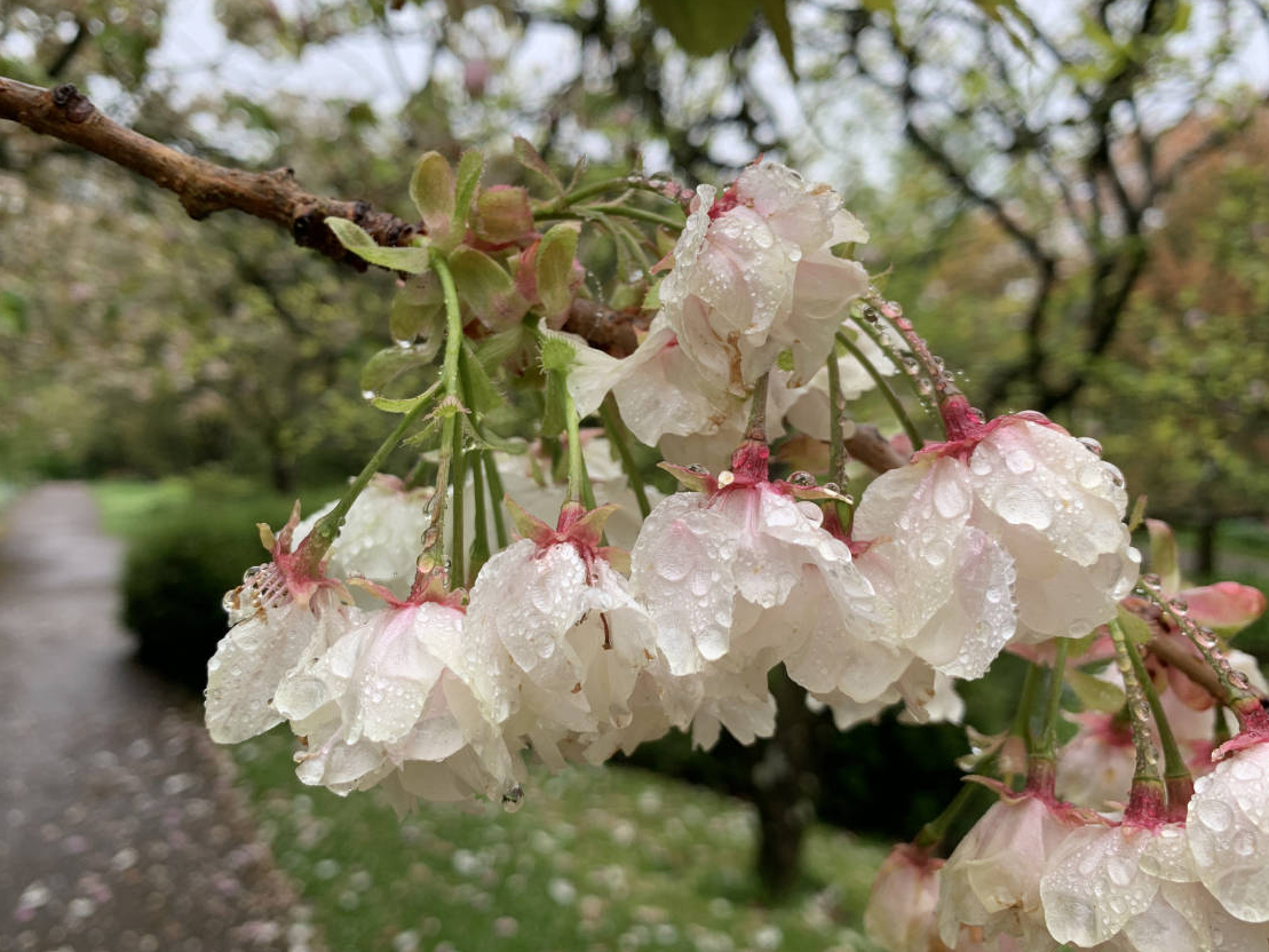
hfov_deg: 59.9
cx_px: 589
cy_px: 482
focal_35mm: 30
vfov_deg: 46.8
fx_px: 1100
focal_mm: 4.2
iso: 25
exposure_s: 1/128
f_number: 1.8
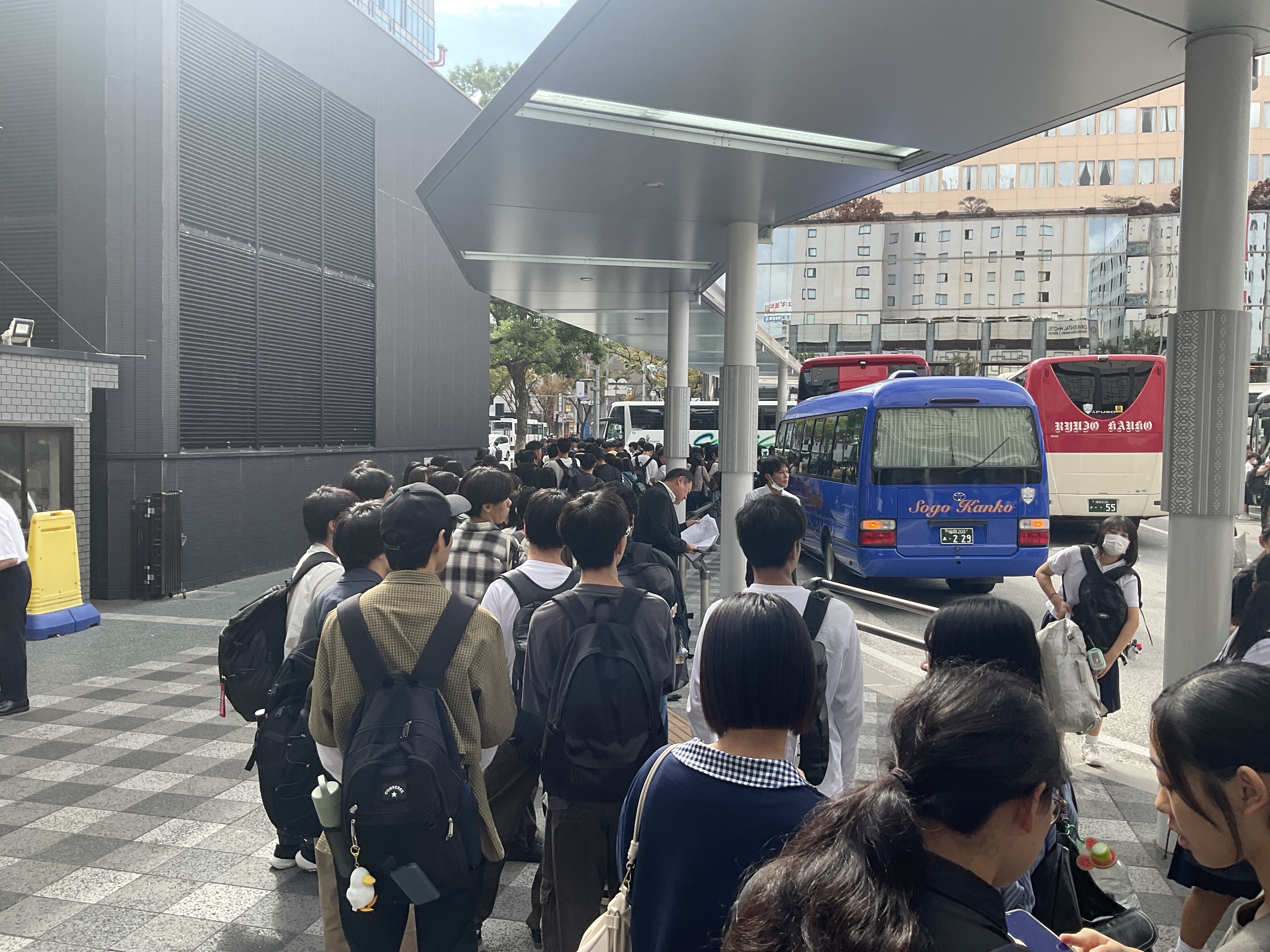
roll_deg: -1.3
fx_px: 1064
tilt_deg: -4.0
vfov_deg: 48.2
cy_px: 476
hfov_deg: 61.7
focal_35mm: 29
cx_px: 635
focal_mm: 3
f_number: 1.8
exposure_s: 1/365
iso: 20
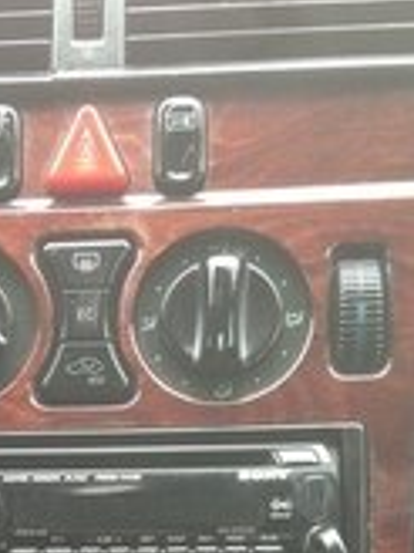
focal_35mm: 100
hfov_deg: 14.6
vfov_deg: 18.4
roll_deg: +1.0
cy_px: 701
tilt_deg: -23.1
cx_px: 24
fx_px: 1595
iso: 50
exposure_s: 1/40
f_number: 2.4
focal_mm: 4.12
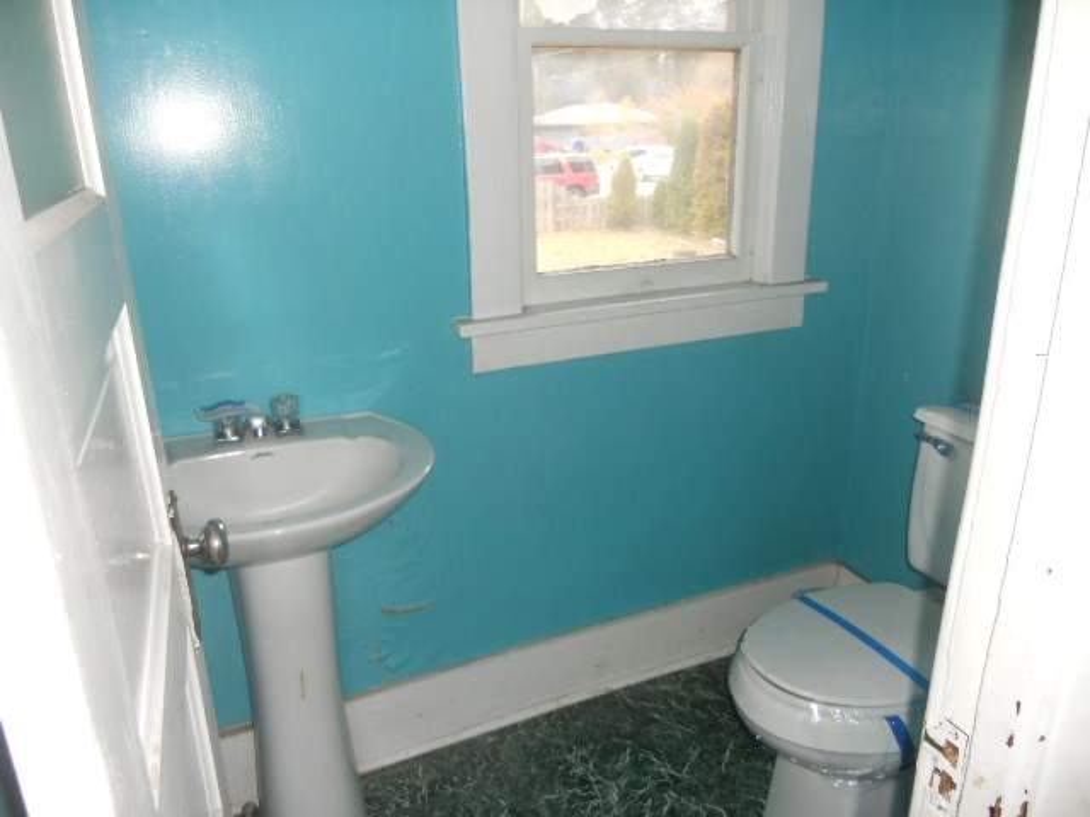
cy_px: 408
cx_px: 545
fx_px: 850
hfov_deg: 65.3
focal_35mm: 27
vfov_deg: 51.4
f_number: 3.2
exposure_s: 1/25
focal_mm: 4.9
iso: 200
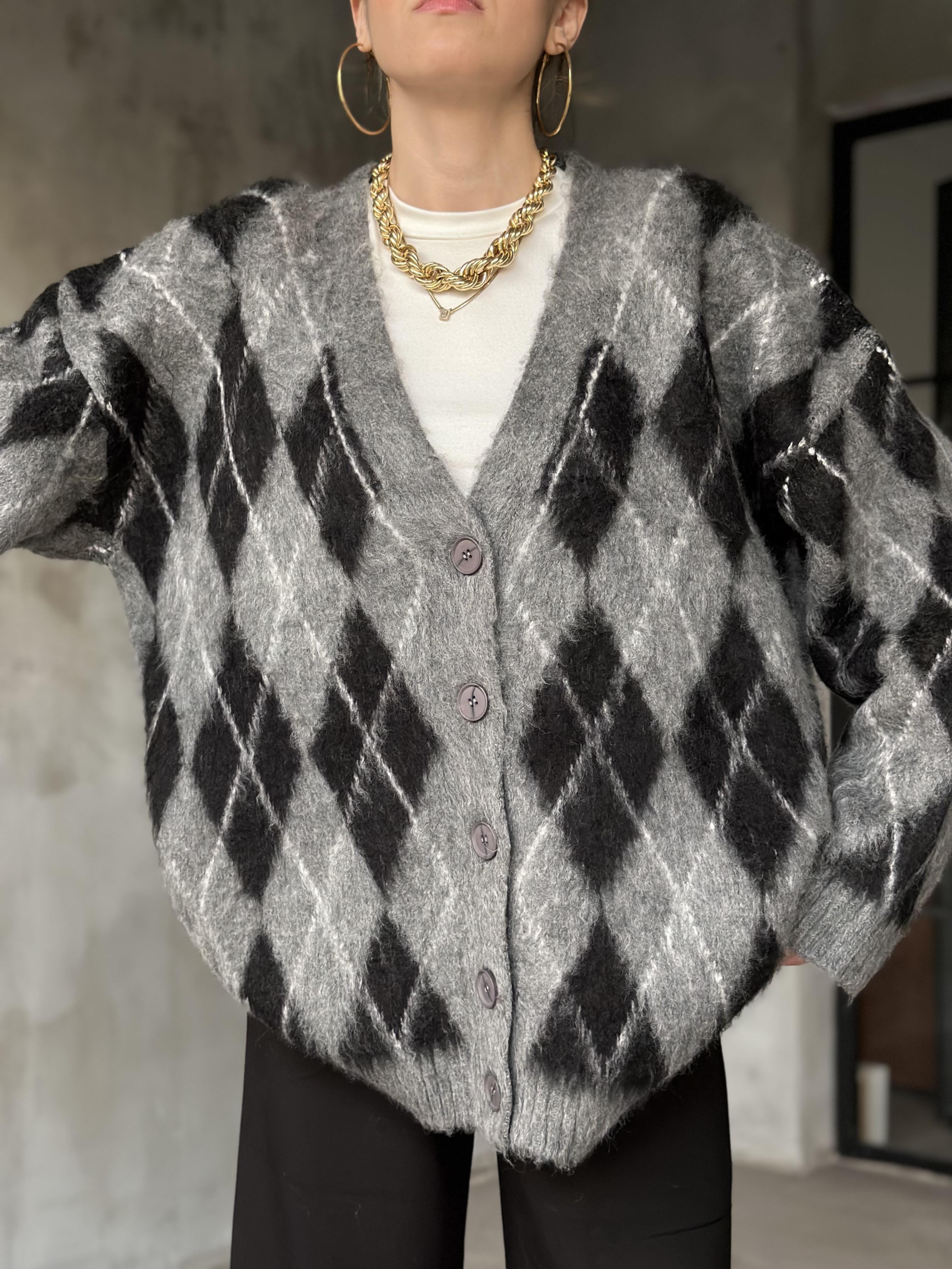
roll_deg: -0.4
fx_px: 1760
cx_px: 476
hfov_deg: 30.3
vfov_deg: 39.7
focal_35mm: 48
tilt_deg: +1.3
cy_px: 634
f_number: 1.78
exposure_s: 1/60
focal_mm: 6.86
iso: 320
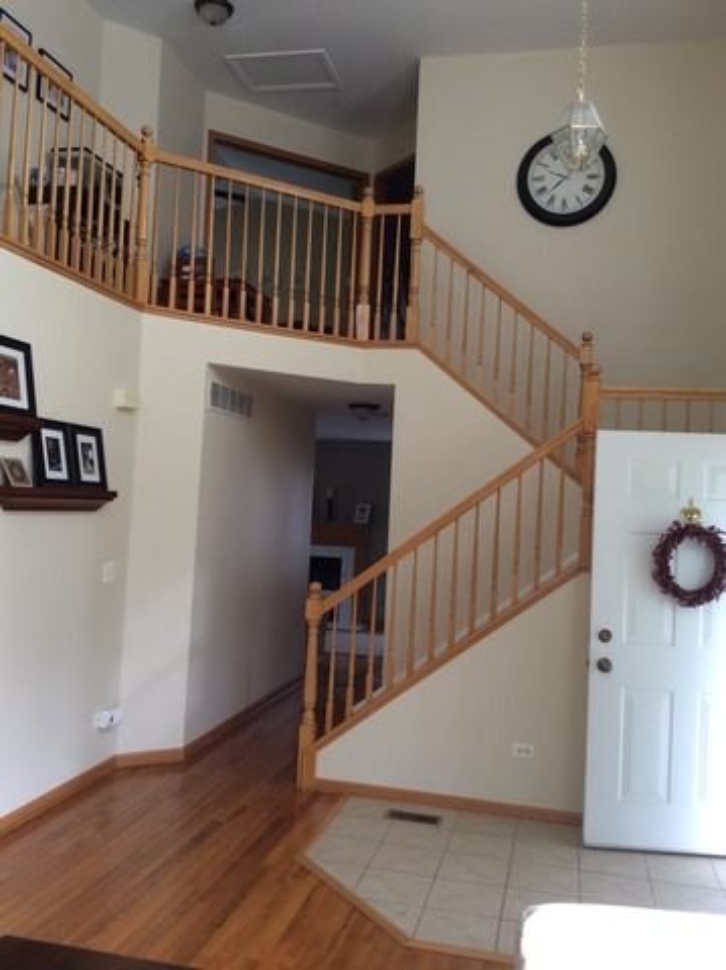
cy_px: 485
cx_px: 363
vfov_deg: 55.4
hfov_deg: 42.9
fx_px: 924
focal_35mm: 33
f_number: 2.4
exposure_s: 1/40
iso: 40
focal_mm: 3.3
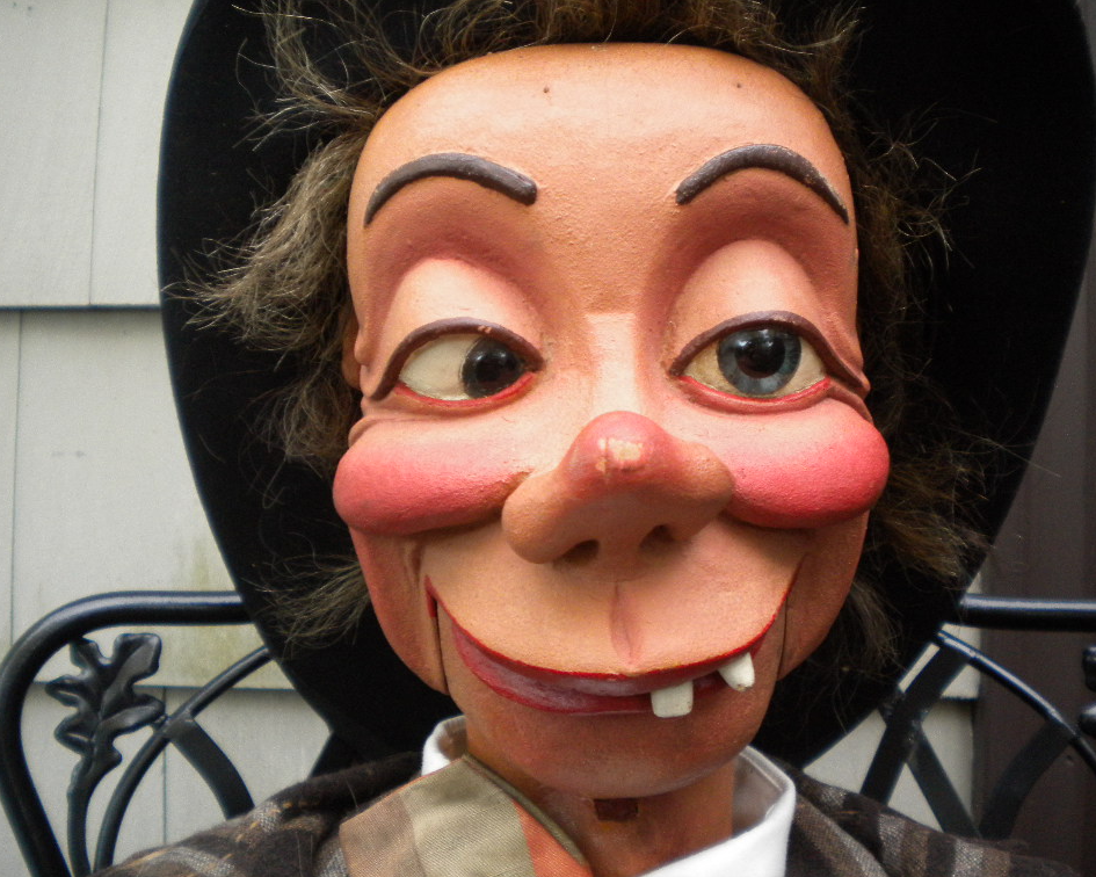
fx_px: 1200
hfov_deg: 49.1
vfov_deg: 40.1
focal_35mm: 37
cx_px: 561
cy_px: 434
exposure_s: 1/55.2
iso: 295
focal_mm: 6.3
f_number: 3.1
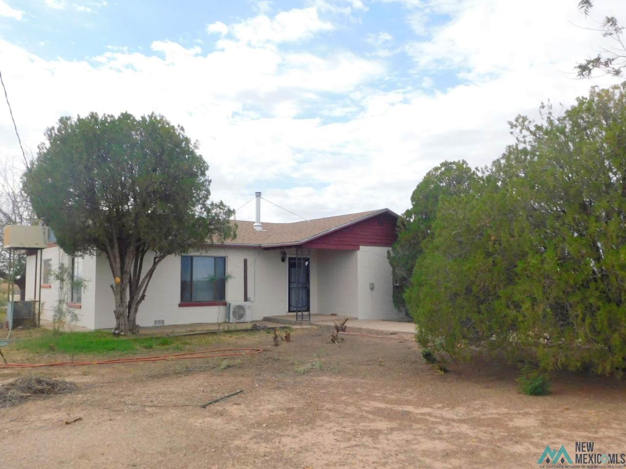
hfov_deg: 60.0
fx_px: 543
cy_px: 234
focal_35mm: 30
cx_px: 313
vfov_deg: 46.8
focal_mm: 5.3
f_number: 6.4
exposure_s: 1/400
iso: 125
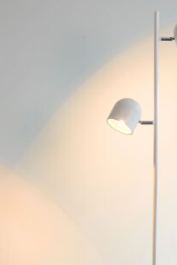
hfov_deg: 10.7
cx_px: 96
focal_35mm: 128
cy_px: 220
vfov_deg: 15.9
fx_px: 945
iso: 100
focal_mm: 65
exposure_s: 1/2
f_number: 10
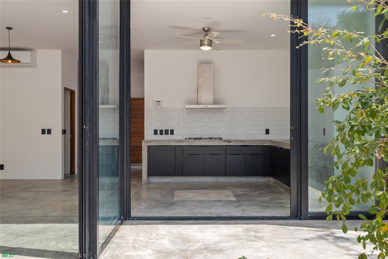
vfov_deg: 37.9
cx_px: 194
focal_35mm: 35
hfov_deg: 54.4
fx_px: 377
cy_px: 130
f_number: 9
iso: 320
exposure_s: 1/20
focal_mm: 35
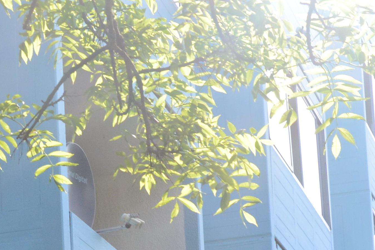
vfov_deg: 7.8
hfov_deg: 11.8
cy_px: 400
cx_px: 68
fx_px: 1802
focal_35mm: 173
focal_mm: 34
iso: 400
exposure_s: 1/250
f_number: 10
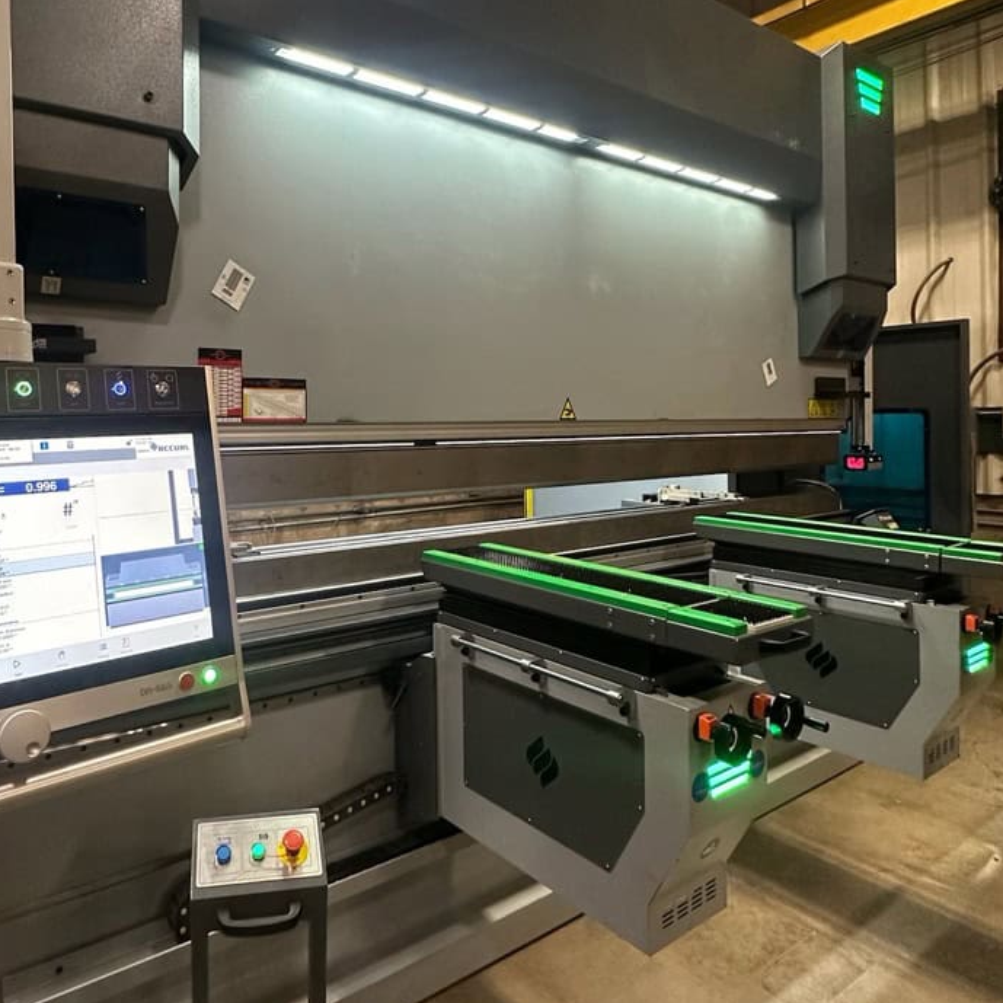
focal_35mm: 23
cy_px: 416
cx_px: 342
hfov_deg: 65.6
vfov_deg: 66.8
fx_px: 754
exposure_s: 1/60
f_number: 2.2
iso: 400
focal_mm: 2.2
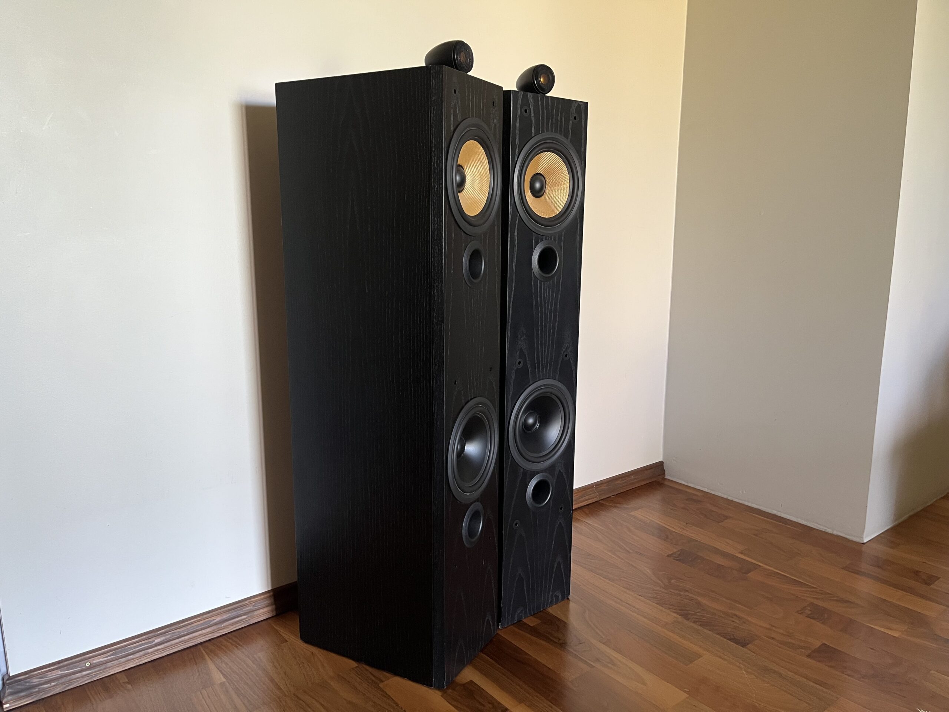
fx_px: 713
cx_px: 474
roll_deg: +0.0
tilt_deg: -10.6
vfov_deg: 53.1
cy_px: 356
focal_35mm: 26
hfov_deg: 67.3
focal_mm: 5.1
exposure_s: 1/60
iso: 200
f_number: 1.6
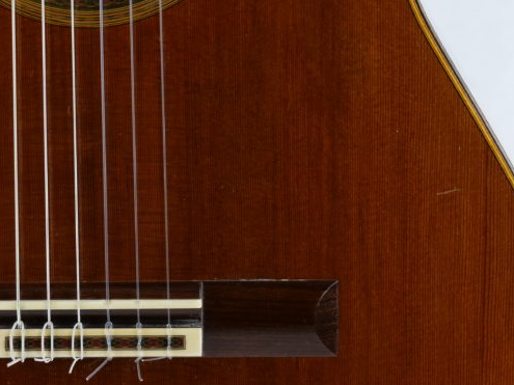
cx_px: 62
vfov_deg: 7.6
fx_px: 2880
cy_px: 292
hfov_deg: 10.2
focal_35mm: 194
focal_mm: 45
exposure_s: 1/100
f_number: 5.4
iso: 640
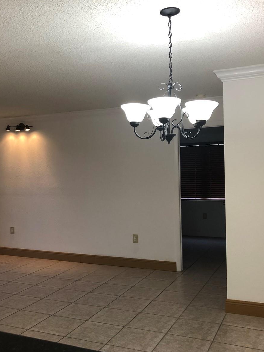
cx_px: 102
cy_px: 178
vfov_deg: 49.0
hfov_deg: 37.5
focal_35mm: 38
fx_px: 386
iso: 32
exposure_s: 1/30
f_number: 1.8
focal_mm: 4
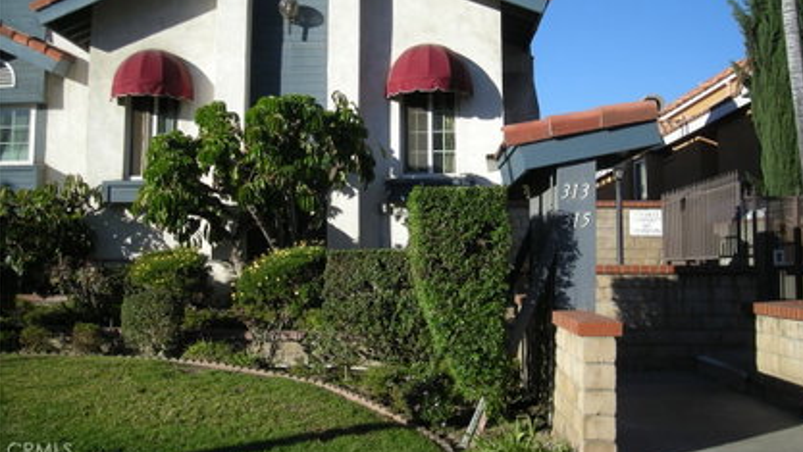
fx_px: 831
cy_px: 154
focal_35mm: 39
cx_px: 409
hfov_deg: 51.6
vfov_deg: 30.3
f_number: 5.7
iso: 50
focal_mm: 5.7
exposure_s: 1/183
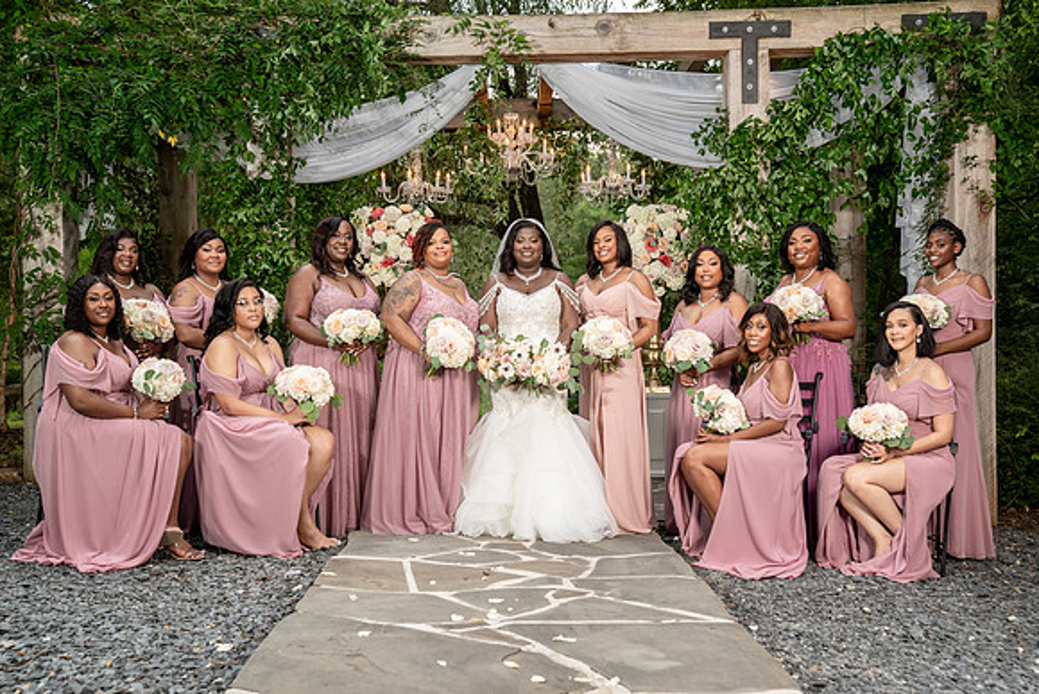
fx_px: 1174
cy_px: 347
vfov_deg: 32.9
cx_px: 513
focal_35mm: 41
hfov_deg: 47.7
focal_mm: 40
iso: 640
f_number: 4
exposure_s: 1/200
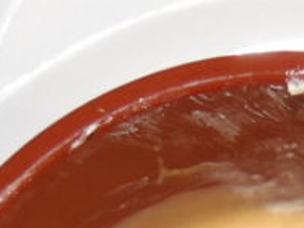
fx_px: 1237
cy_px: 415
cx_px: 320
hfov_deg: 13.8
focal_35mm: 141
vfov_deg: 9.9
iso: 100
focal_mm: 5.9
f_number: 3.1
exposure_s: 1/33
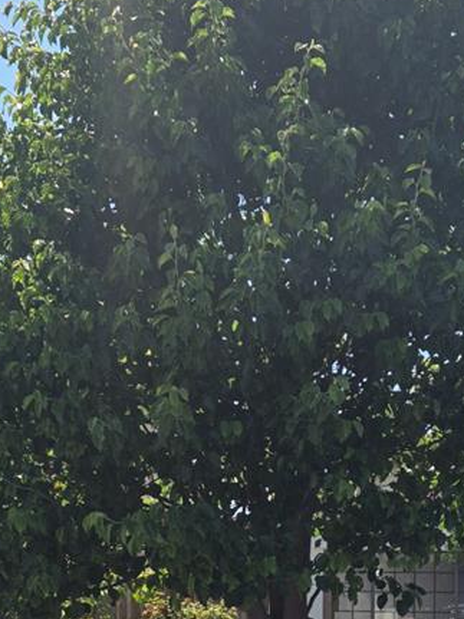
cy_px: 665
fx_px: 1430
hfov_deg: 18.4
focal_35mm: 80
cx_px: 279
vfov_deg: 23.1
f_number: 1.8
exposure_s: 1/1380
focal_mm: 5.4
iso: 25
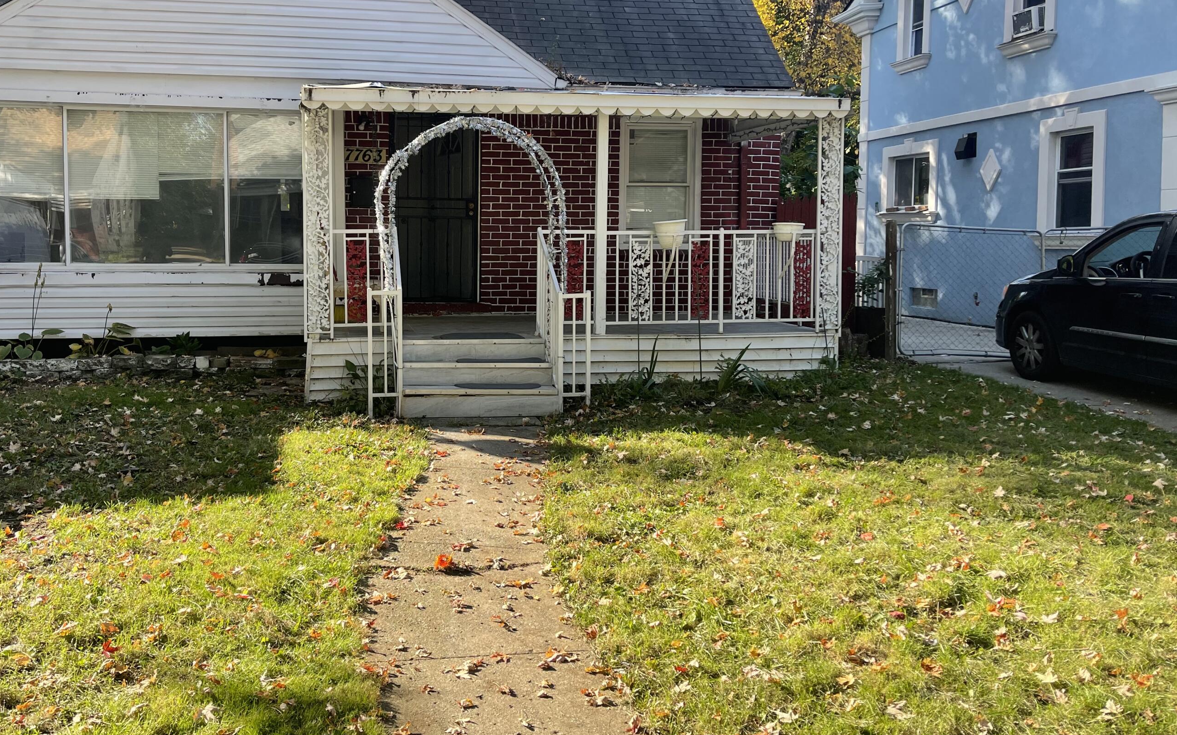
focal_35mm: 31
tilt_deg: -5.5
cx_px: 495
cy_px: 302
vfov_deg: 40.5
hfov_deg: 60.9
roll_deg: -0.4
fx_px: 994
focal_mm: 5.1
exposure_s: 1/540
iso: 32
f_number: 1.6
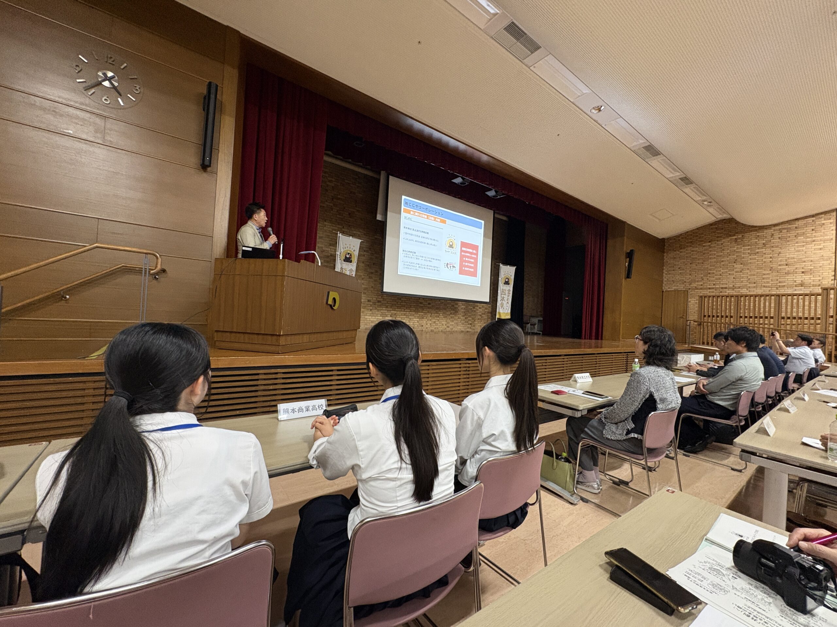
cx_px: 418
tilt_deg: +0.5
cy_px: 314
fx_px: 339
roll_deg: -3.1
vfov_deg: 85.7
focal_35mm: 14
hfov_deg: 102.1
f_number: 2.2
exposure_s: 1/60
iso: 400
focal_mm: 2.22
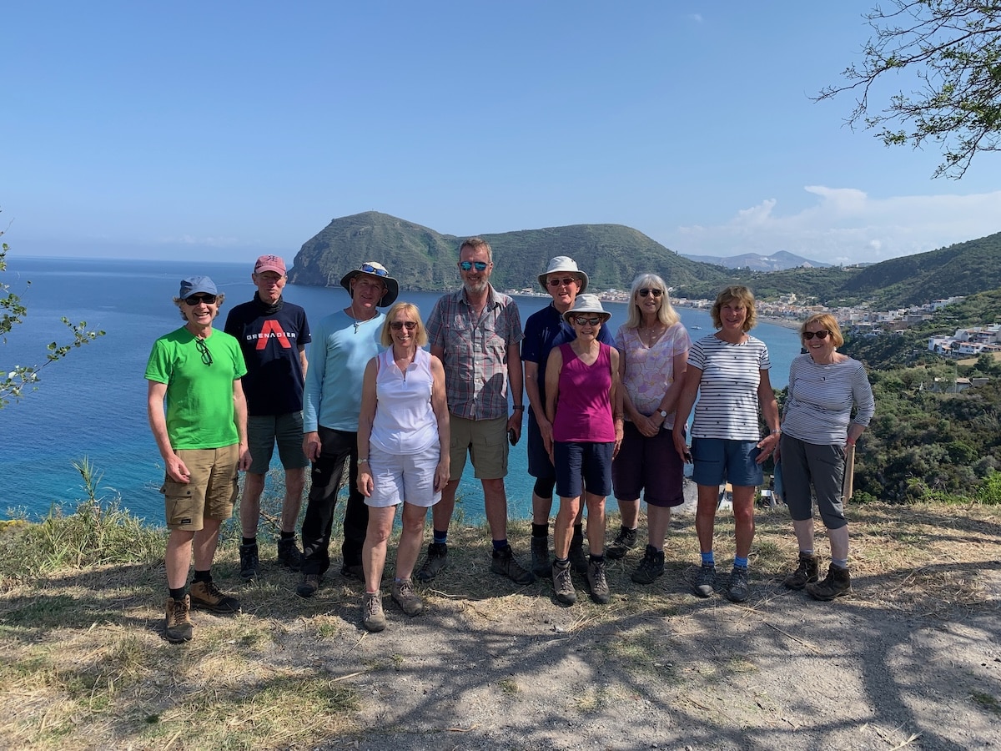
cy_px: 376
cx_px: 500
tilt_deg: -6.9
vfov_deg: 53.1
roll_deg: -1.8
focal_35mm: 26
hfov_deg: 67.3
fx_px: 752
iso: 25
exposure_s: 1/1812
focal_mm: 4.25
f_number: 1.8
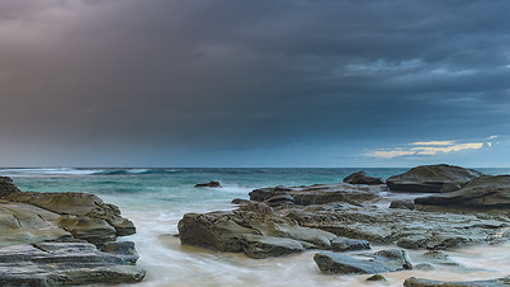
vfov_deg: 31.9
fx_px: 500
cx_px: 215
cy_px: 174
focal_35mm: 37
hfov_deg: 53.8
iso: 50
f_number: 8
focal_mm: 16
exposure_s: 1.6
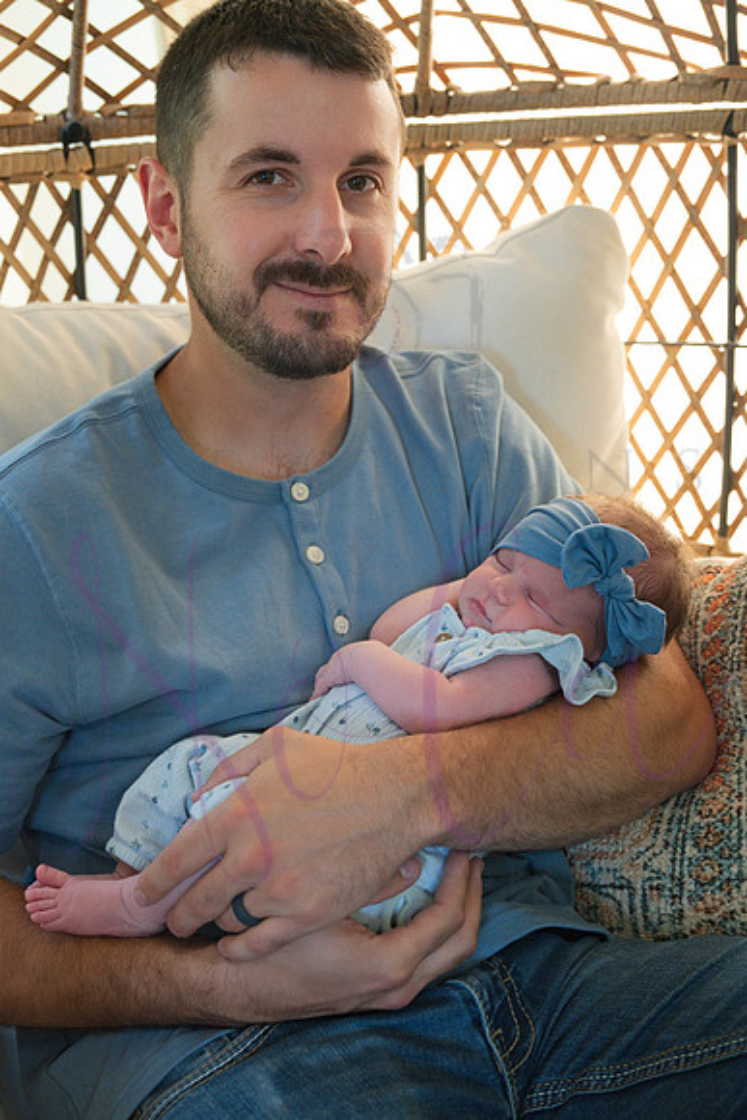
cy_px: 560
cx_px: 374
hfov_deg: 29.9
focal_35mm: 45
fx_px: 1400
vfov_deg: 43.6
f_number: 4
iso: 1600
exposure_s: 1/320
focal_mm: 45
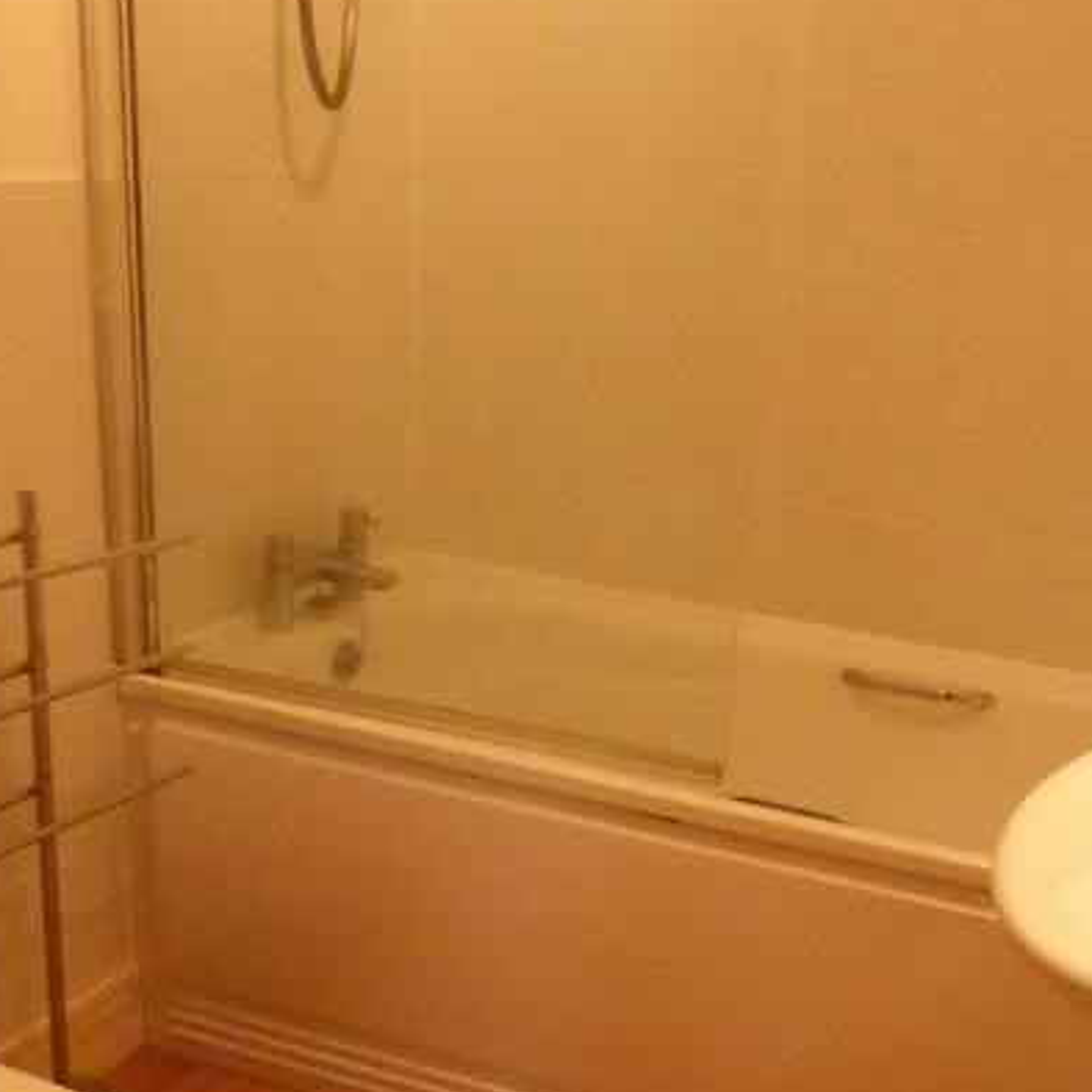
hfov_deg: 36.0
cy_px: 712
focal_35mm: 46
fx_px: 1642
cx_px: 804
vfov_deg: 36.5
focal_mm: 3.58
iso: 1600
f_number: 2.8
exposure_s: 1/160
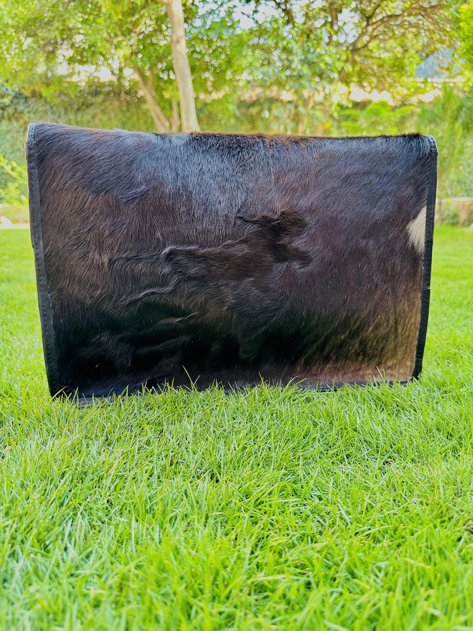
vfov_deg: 71.6
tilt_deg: -15.1
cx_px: 236
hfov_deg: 56.8
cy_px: 316
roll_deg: +0.6
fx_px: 437
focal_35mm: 24
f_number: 1.78
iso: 125
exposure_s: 1/121
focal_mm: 6.86
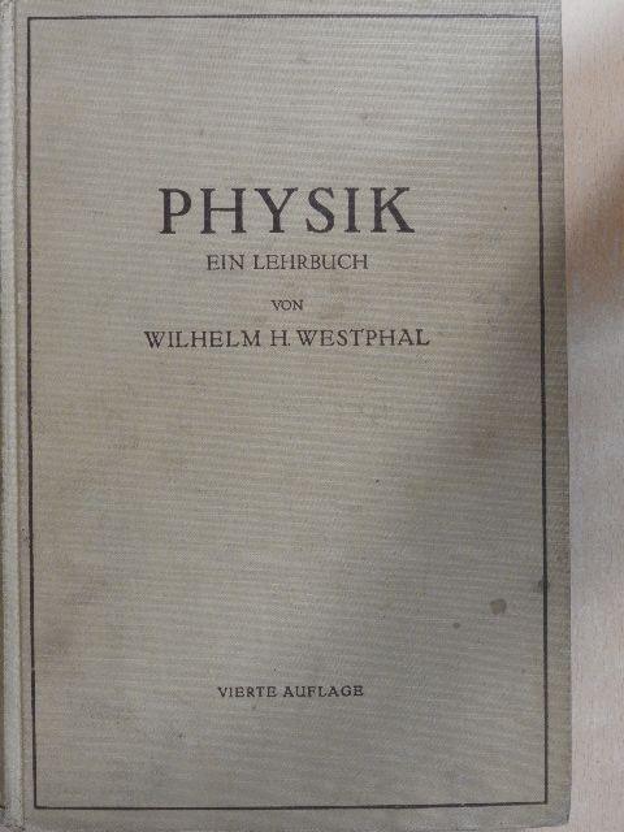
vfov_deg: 42.1
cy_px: 416
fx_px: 1082
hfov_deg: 32.2
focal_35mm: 45
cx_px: 312
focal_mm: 8.1
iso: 500
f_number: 5
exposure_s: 1/8
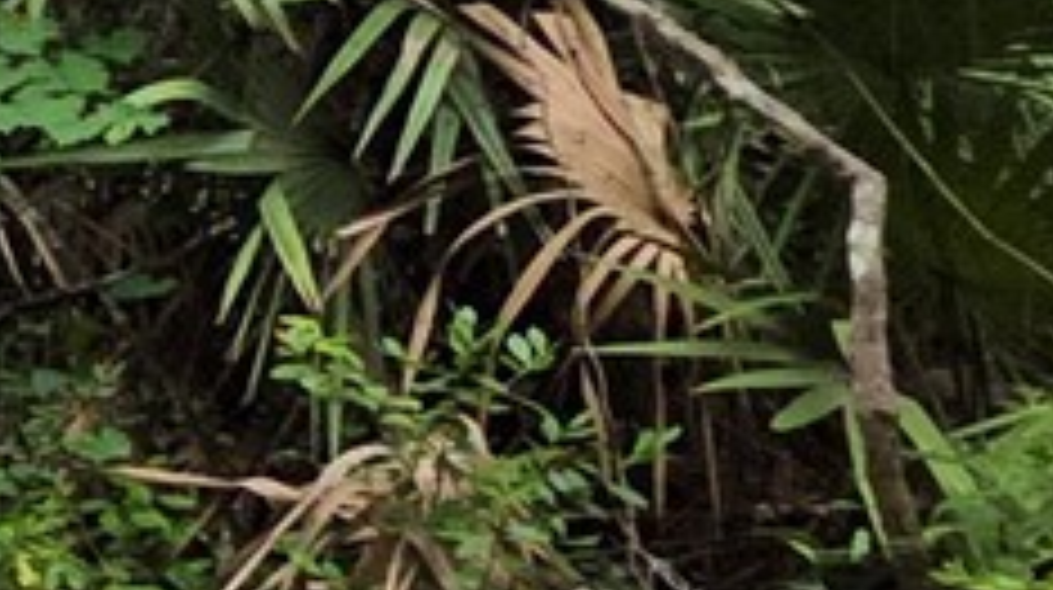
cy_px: -45
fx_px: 2705
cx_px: -2390
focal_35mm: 97
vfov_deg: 12.2
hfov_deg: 10.4
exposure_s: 1/1027
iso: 40
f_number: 1.9
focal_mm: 2.2
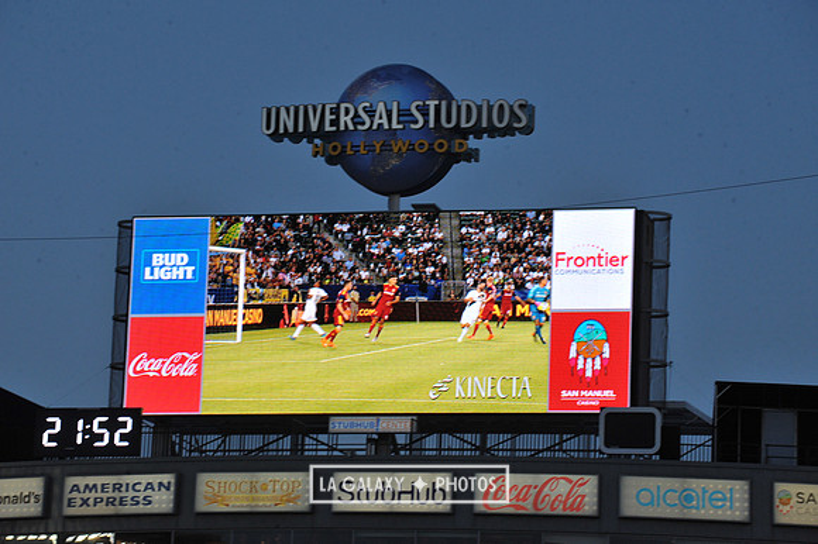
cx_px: 409
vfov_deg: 7.6
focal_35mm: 180
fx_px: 4088
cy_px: 272
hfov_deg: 11.4
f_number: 10
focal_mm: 180
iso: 1250
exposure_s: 1/400
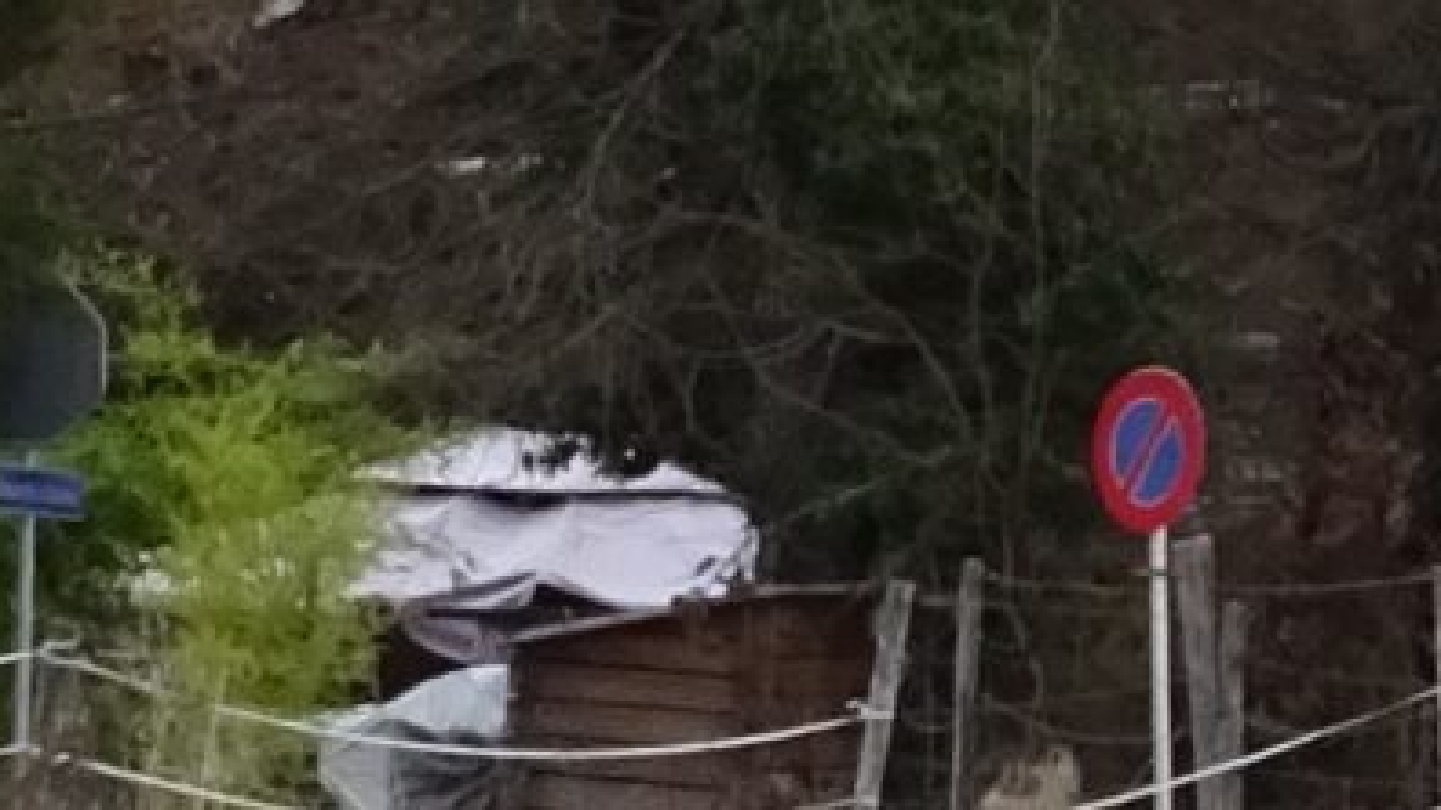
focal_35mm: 741
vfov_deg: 1.6
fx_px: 28308
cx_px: -2295
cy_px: -649
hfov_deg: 2.9
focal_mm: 17.97
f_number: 5
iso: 250
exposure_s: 1/125
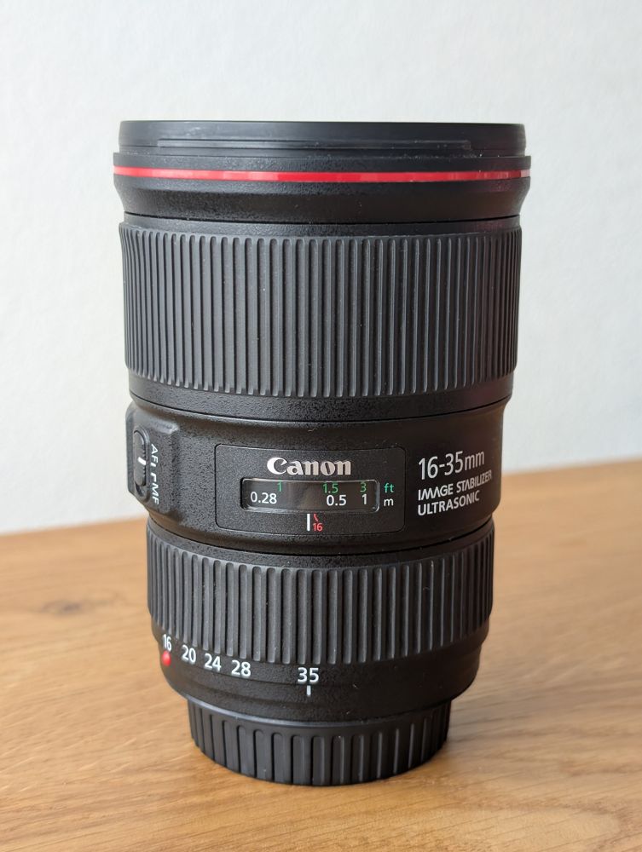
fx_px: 1209
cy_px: 426
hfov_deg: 29.7
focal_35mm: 49
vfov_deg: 38.9
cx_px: 321
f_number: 1.68
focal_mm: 6.9
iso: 350
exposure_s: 1/119
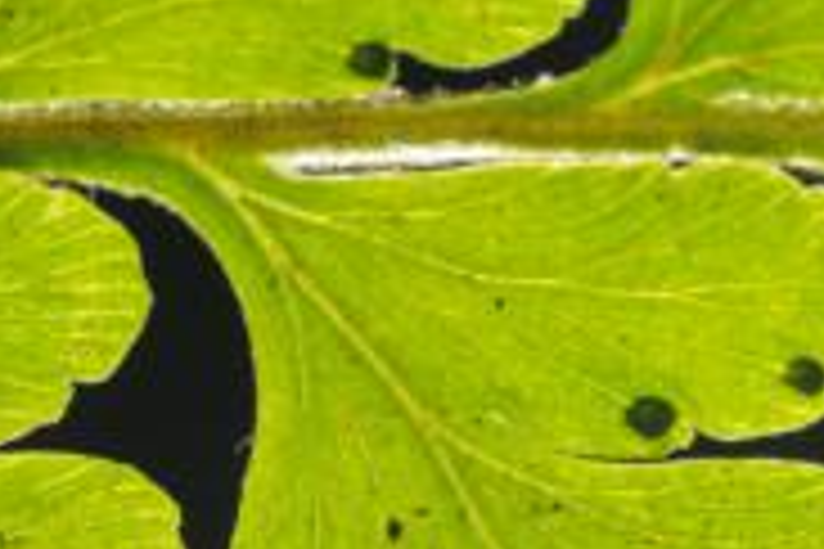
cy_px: 853
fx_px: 6752
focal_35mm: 295
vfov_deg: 4.6
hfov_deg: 6.9
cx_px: 968
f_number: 20
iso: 200
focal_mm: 60
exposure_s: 1/60
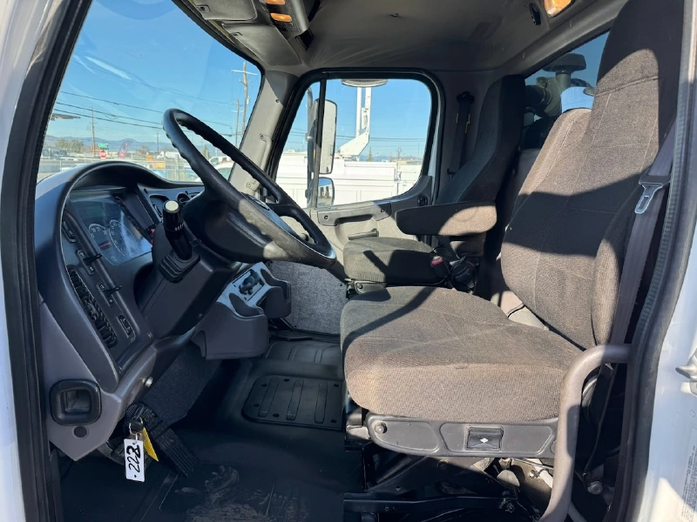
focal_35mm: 24
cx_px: 348
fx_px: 483
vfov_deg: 56.8
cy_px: 261
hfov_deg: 71.6
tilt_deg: -9.1
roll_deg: -2.0
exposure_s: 1/995
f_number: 1.78
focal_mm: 6.76
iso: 80
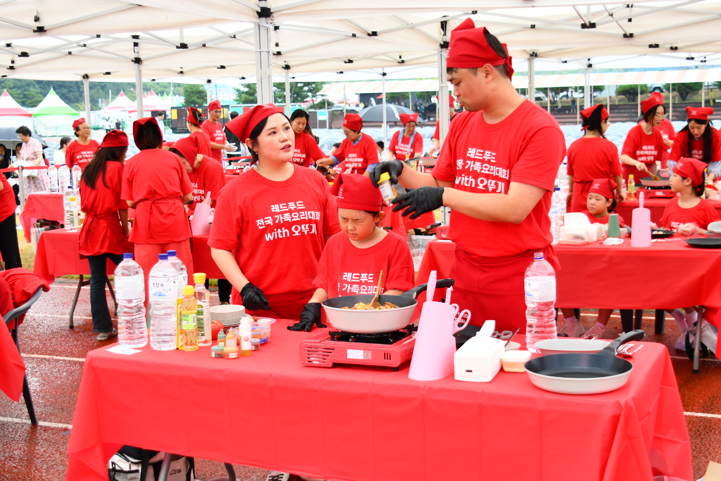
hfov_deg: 38.9
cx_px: 360
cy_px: 240
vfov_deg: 26.5
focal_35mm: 51
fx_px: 1021
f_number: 4.5
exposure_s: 1/200
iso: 280
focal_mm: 34
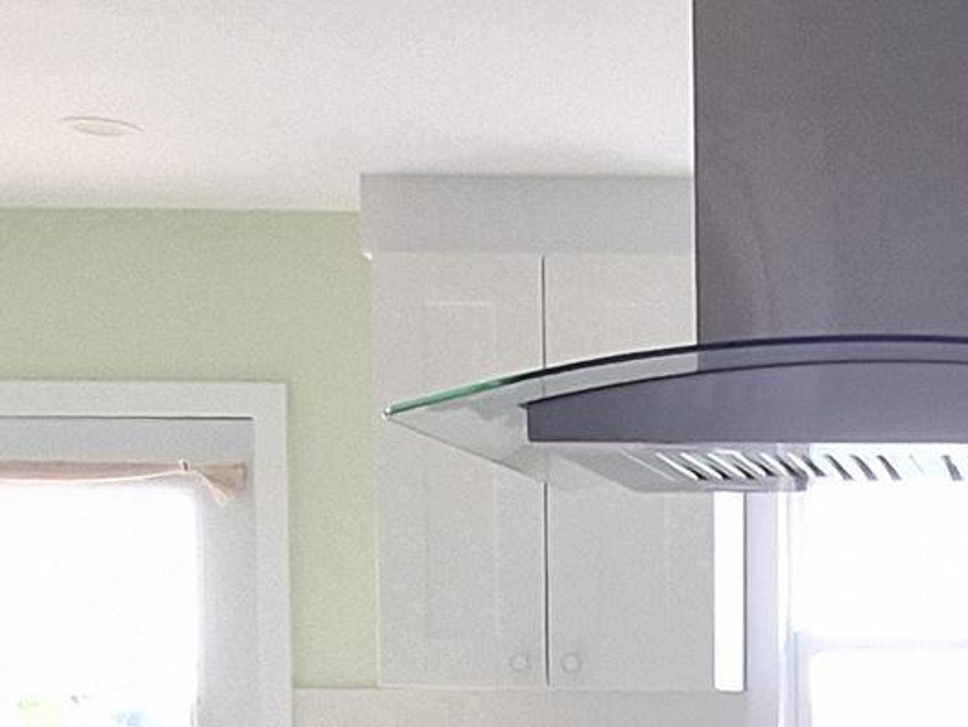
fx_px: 2126
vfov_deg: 18.2
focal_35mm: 76
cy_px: 915
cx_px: 1106
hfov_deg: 23.8
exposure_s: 1/40
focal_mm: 1.74
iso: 64
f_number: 2.2
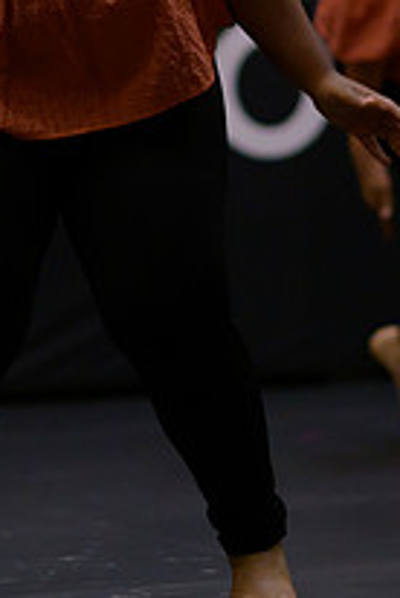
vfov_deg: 7.4
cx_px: 168
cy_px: 44
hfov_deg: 5.0
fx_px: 4601
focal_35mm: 277
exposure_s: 1/800
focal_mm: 85
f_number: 1.8
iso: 2000
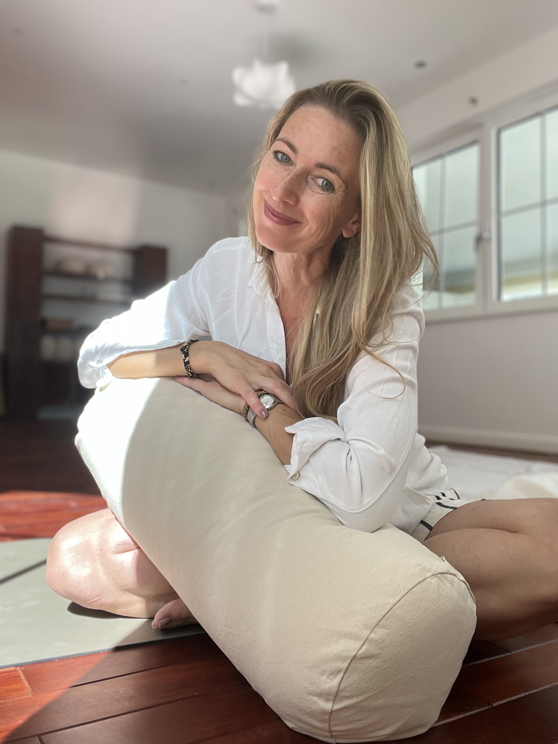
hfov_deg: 46.8
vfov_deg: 60.0
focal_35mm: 30
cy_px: 372
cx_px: 279
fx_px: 645
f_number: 2.2
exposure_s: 1/139
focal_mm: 2.71
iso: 40
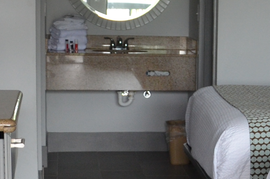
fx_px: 980
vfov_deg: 10.4
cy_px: 164
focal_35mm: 131
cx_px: 355
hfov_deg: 14.9
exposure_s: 1/60
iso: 500
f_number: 4
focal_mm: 18
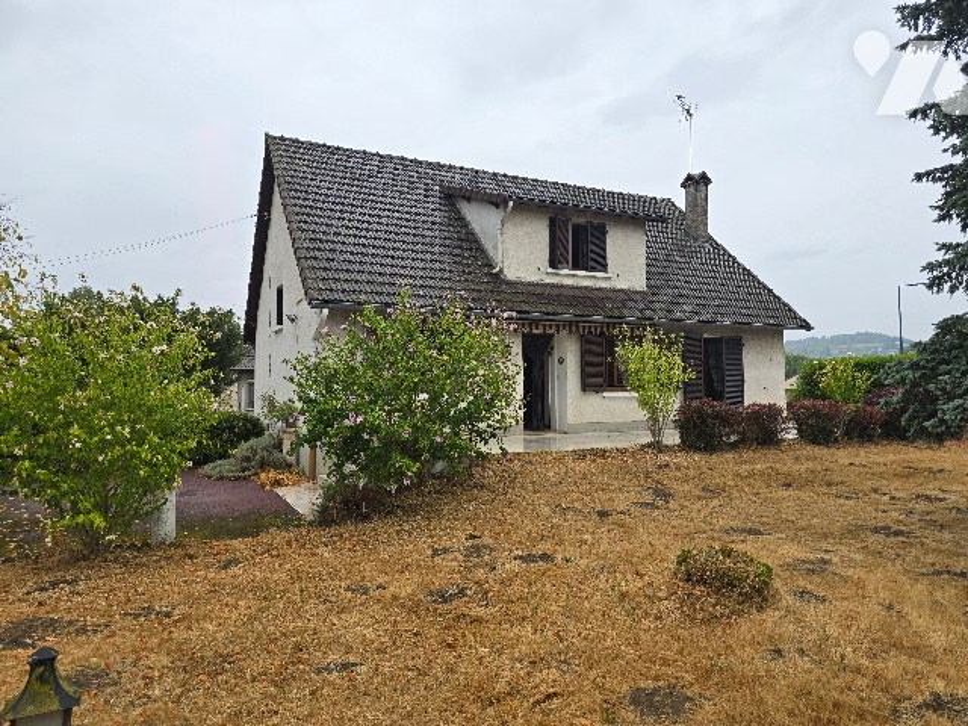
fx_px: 643
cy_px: 363
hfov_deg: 73.9
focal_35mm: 23
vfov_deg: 58.9
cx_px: 484
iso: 12
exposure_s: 1/235
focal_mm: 6.3
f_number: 1.7
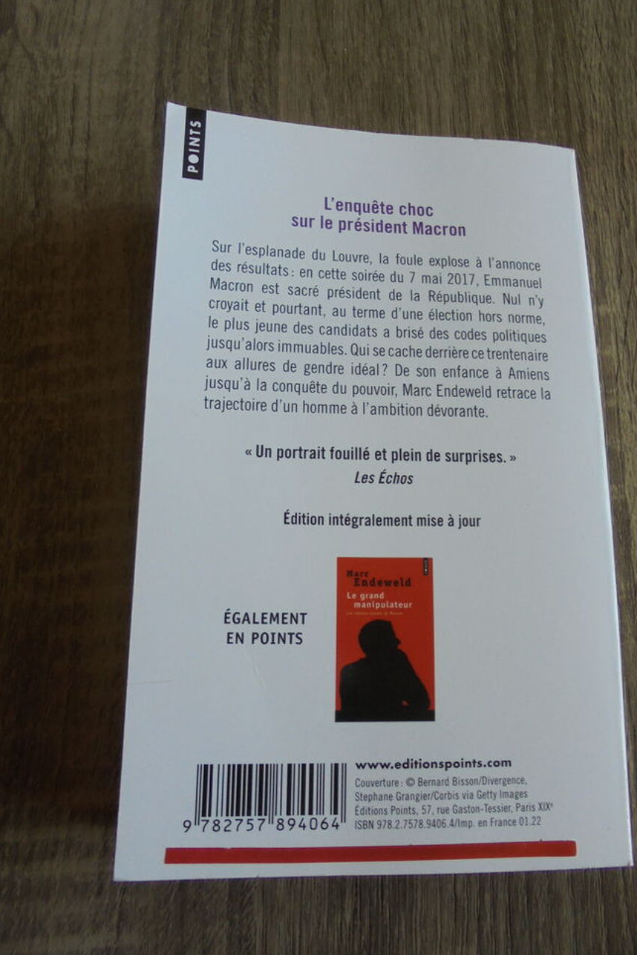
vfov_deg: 65.5
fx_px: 743
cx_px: 362
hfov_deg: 46.3
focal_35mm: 28
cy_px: 485
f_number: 3.5
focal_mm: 4.6
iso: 100
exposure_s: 1/30
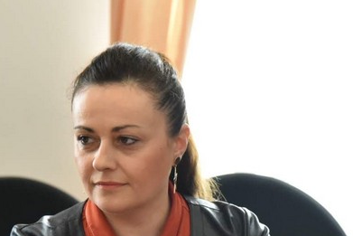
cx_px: 137
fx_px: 2158
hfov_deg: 9.3
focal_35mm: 220
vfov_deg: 6.2
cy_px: 202
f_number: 5
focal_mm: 105
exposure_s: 1/400
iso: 10000
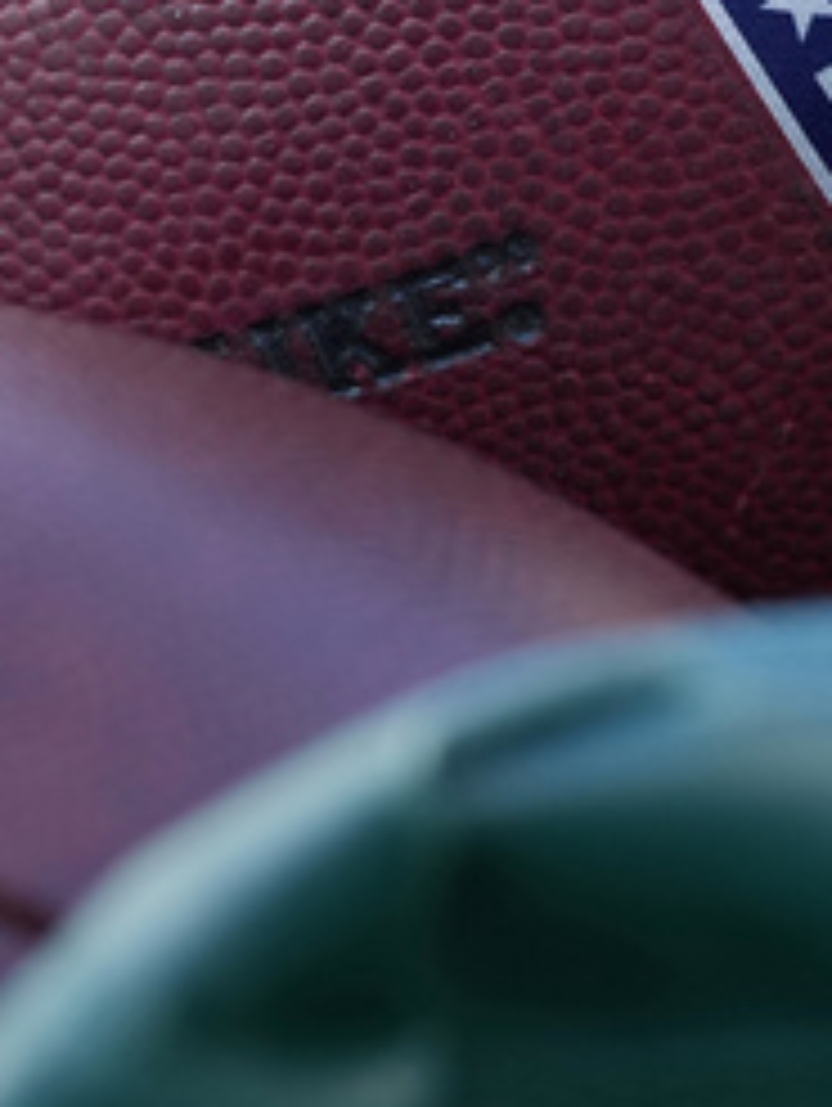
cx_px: 688
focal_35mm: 1198
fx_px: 38326
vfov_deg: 1.7
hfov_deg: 1.2
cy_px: -117
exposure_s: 1/640
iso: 640
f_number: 2.8
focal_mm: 300
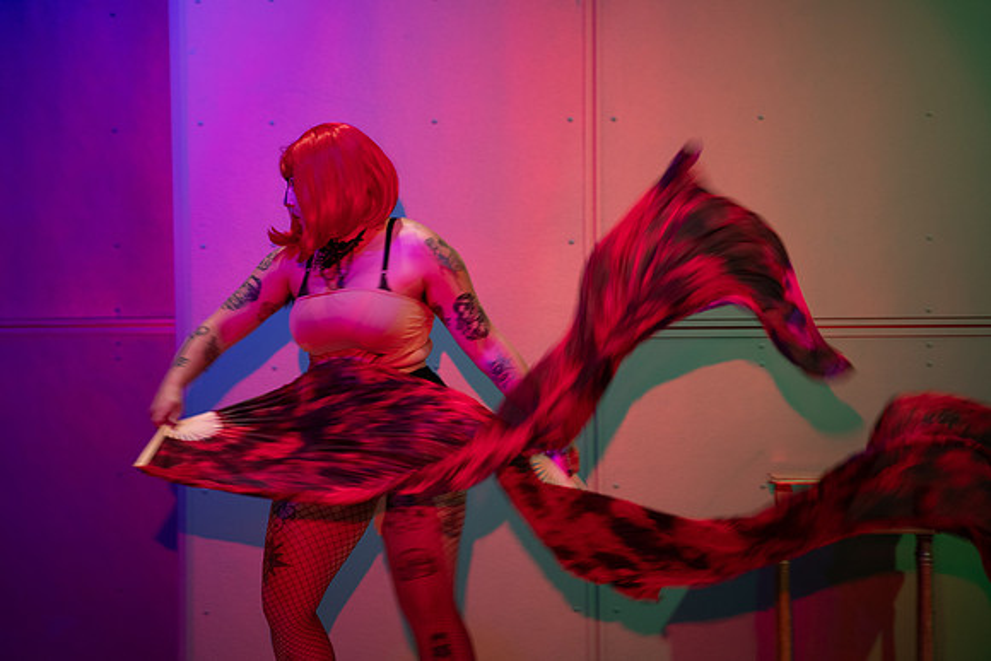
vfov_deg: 5.6
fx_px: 6738
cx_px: 416
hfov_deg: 8.4
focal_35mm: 245
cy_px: 330
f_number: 2.8
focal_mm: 200
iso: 500
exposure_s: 1/60
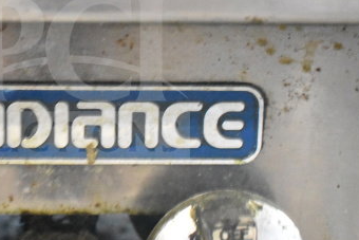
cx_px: 71
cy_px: 78
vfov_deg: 15.9
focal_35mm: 86
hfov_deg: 23.3
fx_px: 858
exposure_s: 1/50
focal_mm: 32
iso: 14400
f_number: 4.5
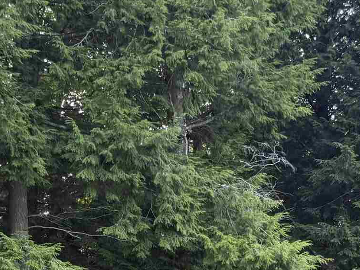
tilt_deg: +4.7
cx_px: 60
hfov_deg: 19.8
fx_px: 1019
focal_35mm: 98
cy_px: 304
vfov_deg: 14.7
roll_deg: -1.1
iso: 64
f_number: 1.78
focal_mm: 6.76
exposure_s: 1/204
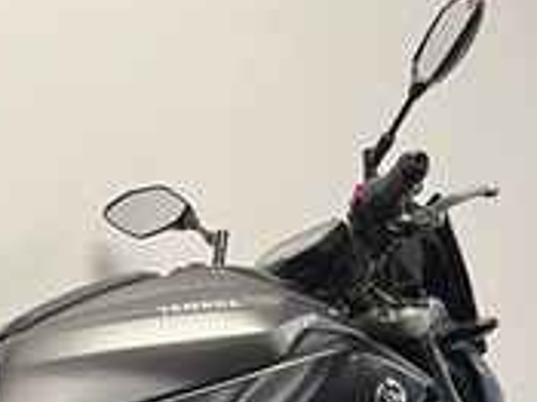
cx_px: -89
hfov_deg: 19.6
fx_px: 1473
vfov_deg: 14.6
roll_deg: -0.8
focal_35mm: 95
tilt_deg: -4.8
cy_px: 574
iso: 80
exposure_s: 1/50
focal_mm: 5.1
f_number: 1.6
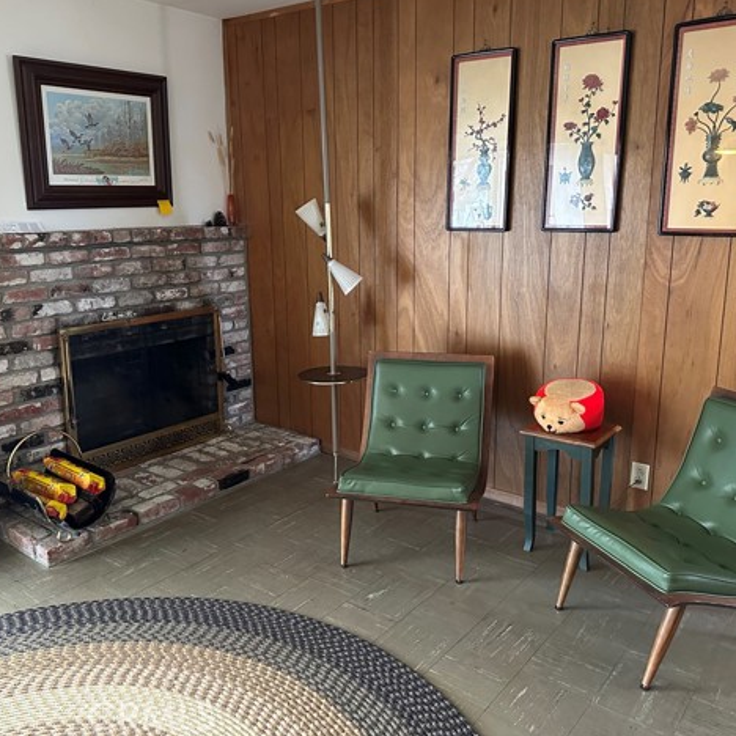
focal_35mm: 29
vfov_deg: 55.6
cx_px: 359
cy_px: 362
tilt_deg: -13.6
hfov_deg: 55.6
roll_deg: +0.3
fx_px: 698
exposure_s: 1/40
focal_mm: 6.86
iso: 800
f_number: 1.78
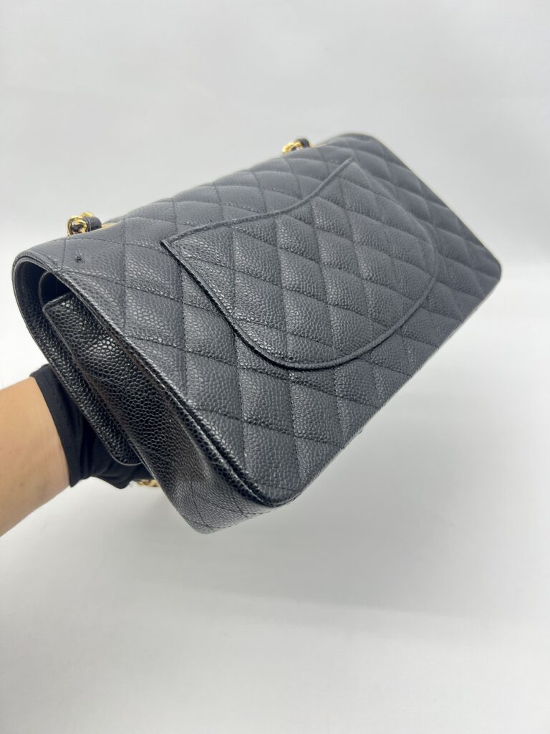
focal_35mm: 26
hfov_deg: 53.1
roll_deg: +1.8
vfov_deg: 67.3
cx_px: 275
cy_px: 367
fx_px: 551
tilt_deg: -41.4
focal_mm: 5.7
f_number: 1.5
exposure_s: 1/100
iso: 50
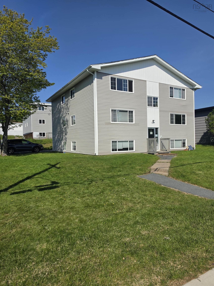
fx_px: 190
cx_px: 107
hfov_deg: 58.9
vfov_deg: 73.9
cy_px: 143
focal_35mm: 23
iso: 40
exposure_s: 1/7939
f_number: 1.4
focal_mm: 6.5
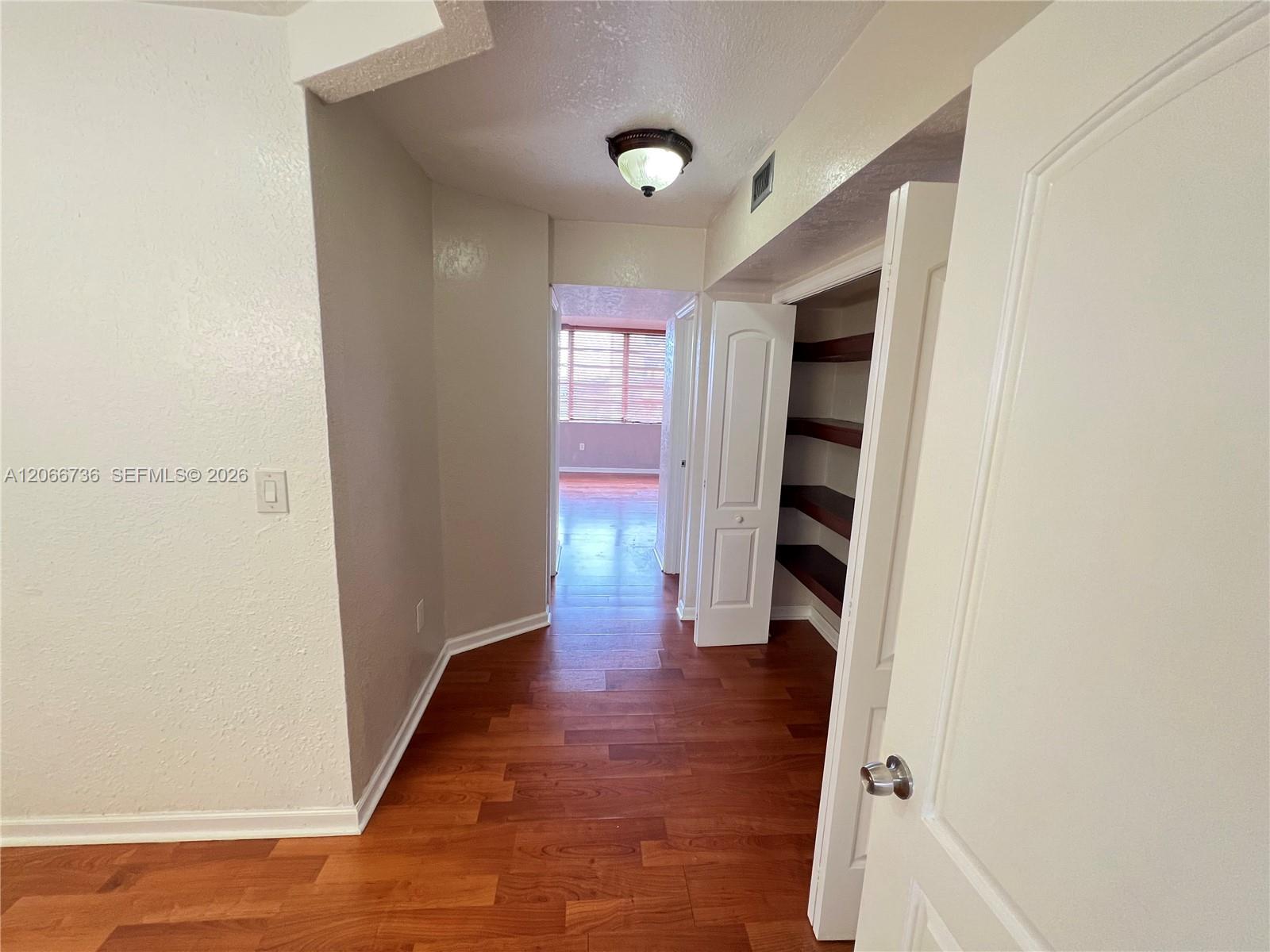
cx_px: 635
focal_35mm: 13
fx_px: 477
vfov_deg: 89.9
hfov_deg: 106.2
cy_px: 476
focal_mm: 1.57
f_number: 1.8
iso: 250
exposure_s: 1/60
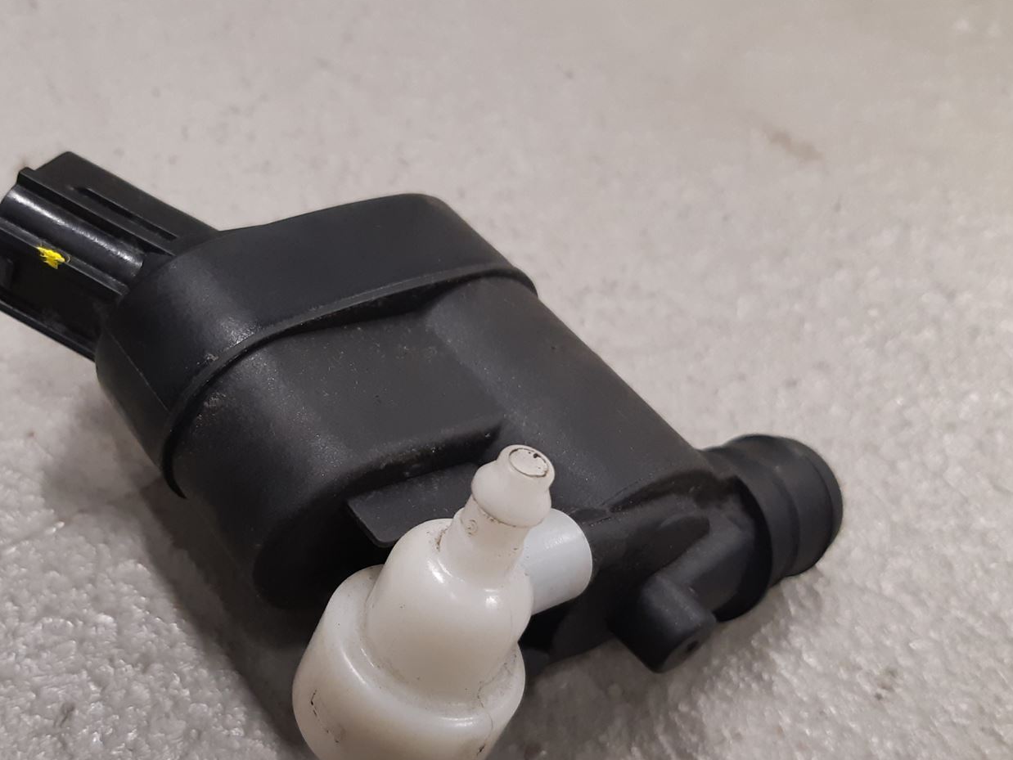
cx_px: 301
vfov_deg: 33.5
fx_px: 1259
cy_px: 439
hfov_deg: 42.9
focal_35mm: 43
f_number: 1.7
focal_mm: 3.93
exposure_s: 1/50
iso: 160
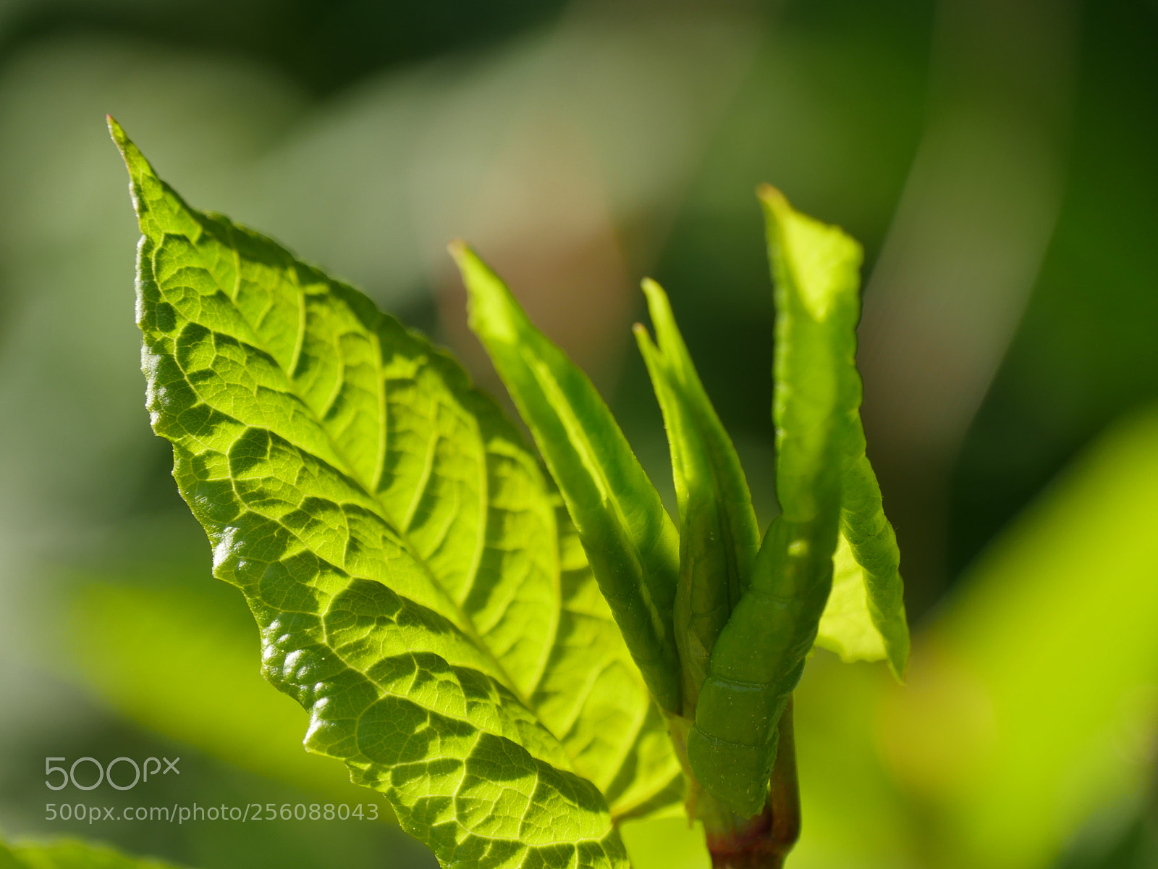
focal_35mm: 218
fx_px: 7293
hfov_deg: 9.1
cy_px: 434
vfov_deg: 6.8
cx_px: 579
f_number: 5.4
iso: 200
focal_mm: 109
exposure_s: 1/320
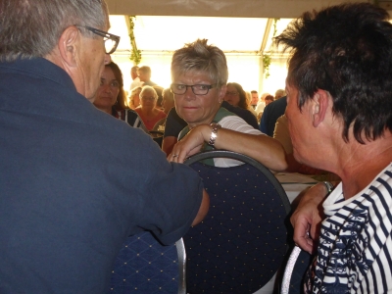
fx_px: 600
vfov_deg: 27.5
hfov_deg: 36.2
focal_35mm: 53
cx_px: 196
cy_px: 147
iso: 500
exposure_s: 1/60
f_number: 4.1
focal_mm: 9
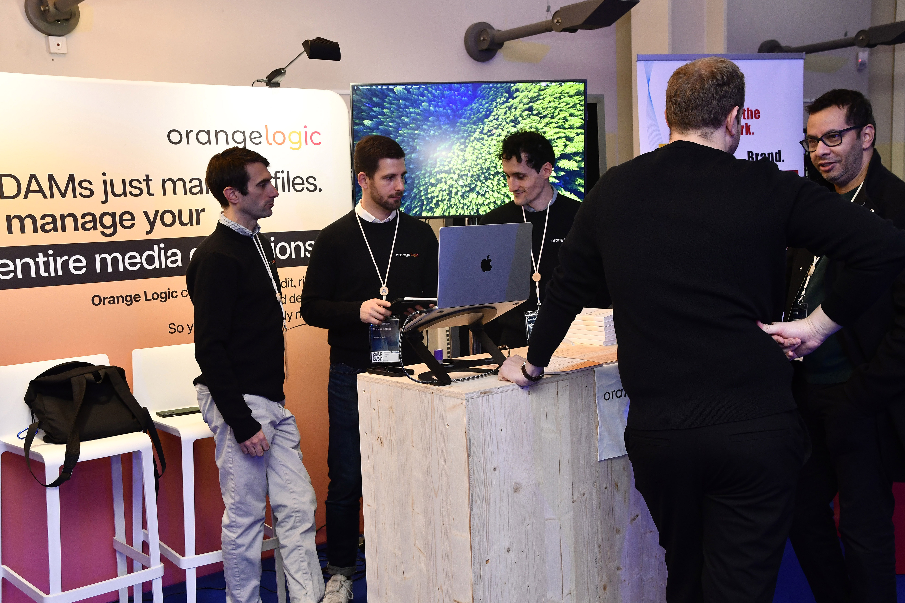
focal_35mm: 40
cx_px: 452
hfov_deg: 47.9
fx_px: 1018
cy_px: 302
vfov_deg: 33.0
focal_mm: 27
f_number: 5.6
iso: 1000
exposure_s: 1/60
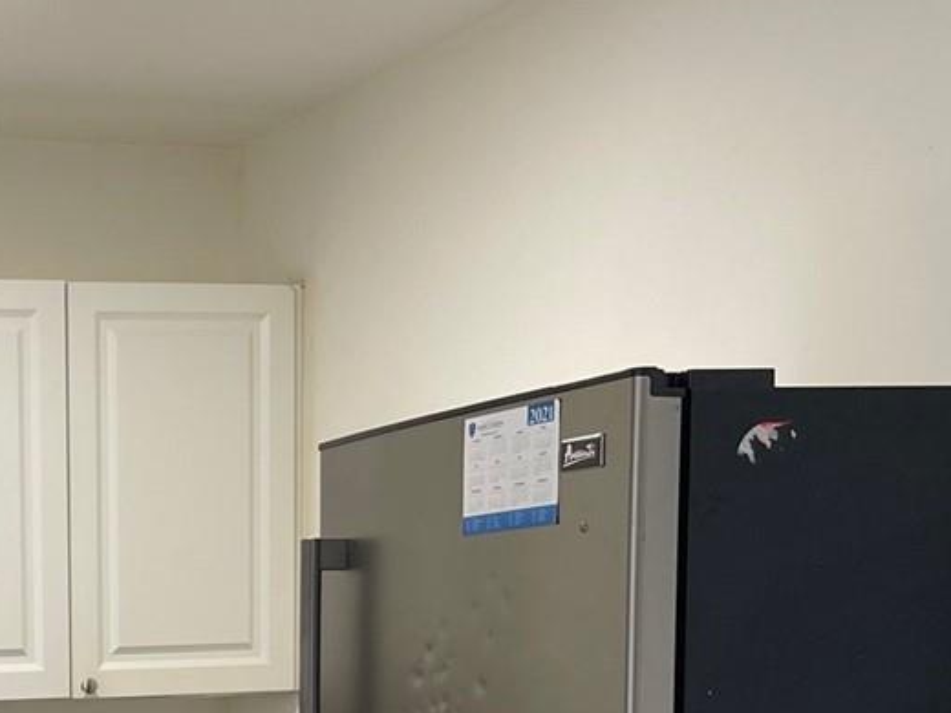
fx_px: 2198
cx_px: -187
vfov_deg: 17.2
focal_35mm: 80
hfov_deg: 22.5
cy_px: 965
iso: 80
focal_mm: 5.1
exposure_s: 1/60
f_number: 1.6
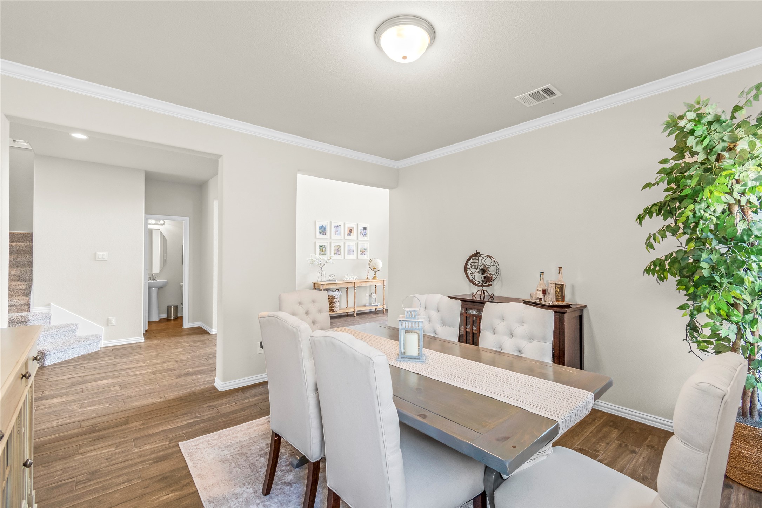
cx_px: 381
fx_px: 317
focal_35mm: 15
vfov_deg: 77.3
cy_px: 254
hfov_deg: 100.4
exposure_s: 1/8
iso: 320
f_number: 8
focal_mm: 10
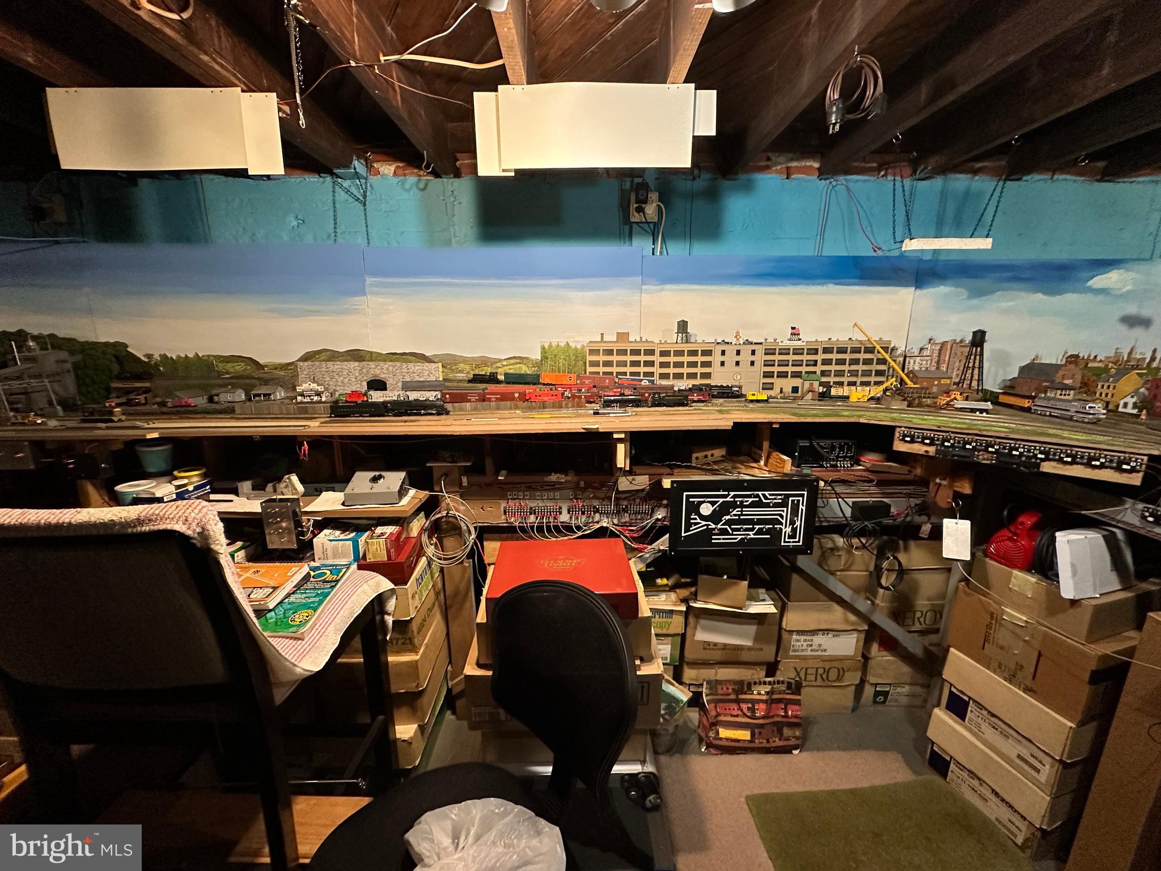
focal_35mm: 14
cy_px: 436
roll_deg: +0.1
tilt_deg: -10.9
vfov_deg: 85.7
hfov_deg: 102.1
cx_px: 580
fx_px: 470
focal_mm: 2.22
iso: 500
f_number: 2.2
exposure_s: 1/60
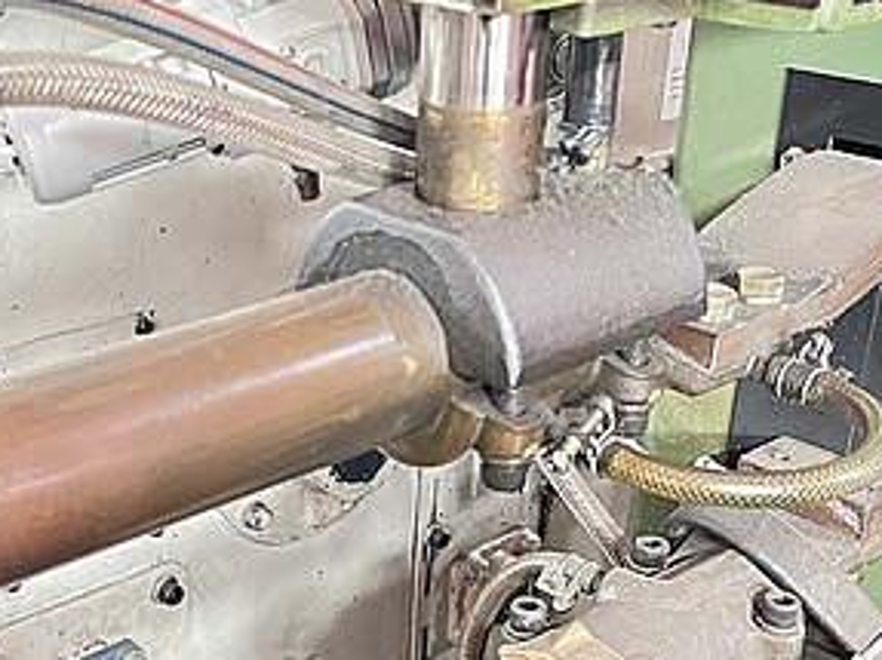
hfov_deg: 33.1
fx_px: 1477
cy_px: 586
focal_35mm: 58
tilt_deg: -31.2
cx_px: 329
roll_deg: -1.1
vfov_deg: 24.5
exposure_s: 1/40
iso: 640
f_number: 1.5
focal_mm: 5.7
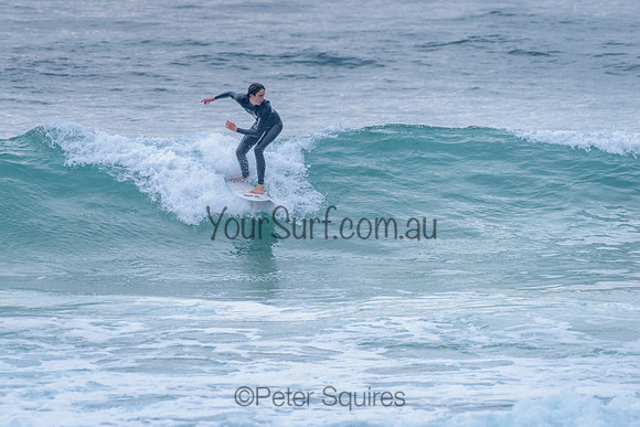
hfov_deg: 3.4
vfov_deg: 2.2
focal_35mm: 613
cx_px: 251
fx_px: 10897
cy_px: 185
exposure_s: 1/2000
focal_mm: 500
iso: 1400
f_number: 5.6
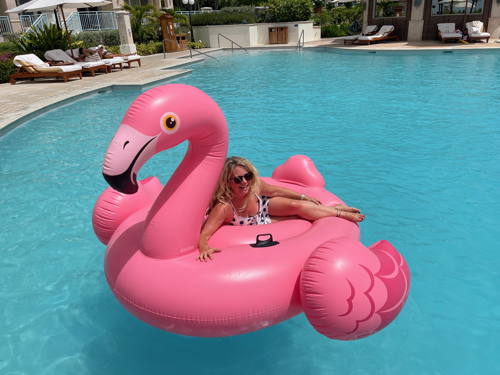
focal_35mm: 27
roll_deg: +2.7
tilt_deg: -22.7
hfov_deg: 65.3
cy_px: 188
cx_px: 259
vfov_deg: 51.4
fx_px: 390
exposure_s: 1/7937
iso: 32
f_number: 1.6
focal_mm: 5.1
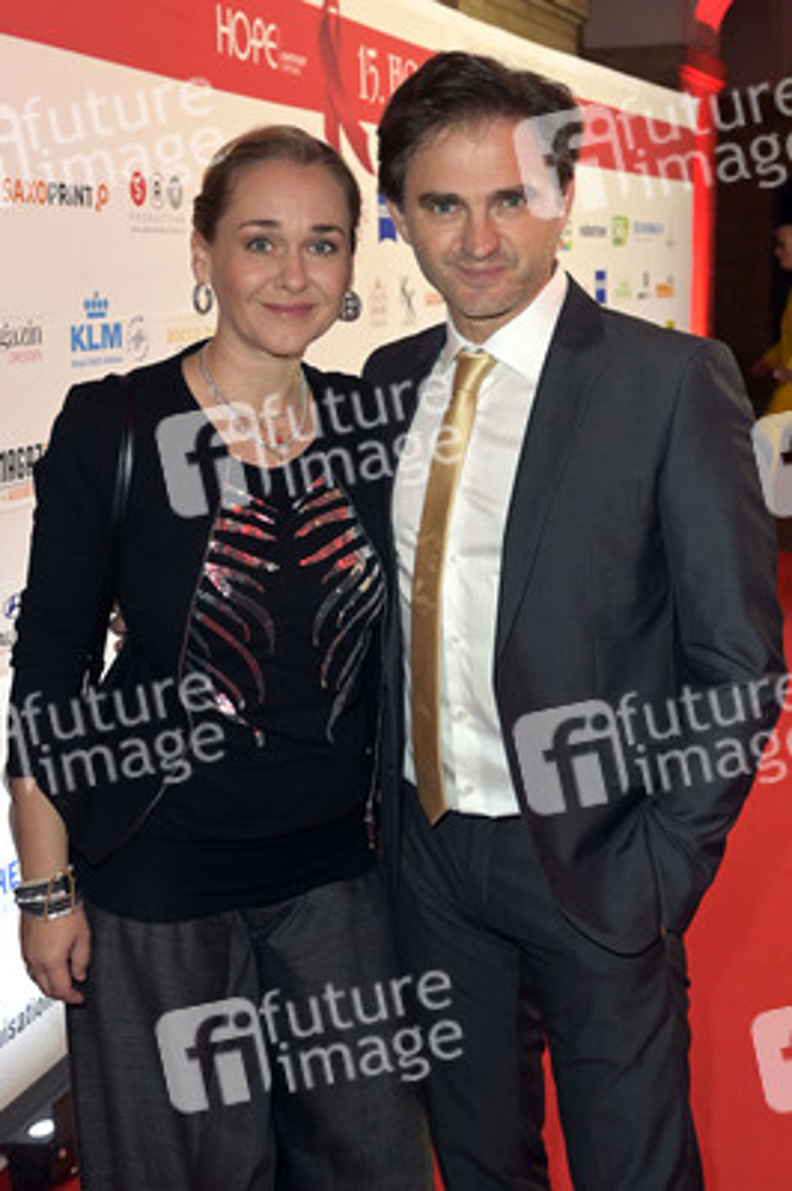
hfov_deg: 33.3
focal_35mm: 40
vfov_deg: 48.5
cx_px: 396
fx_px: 1322
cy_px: 596
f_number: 5.6
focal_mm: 40
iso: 1600
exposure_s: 1/160
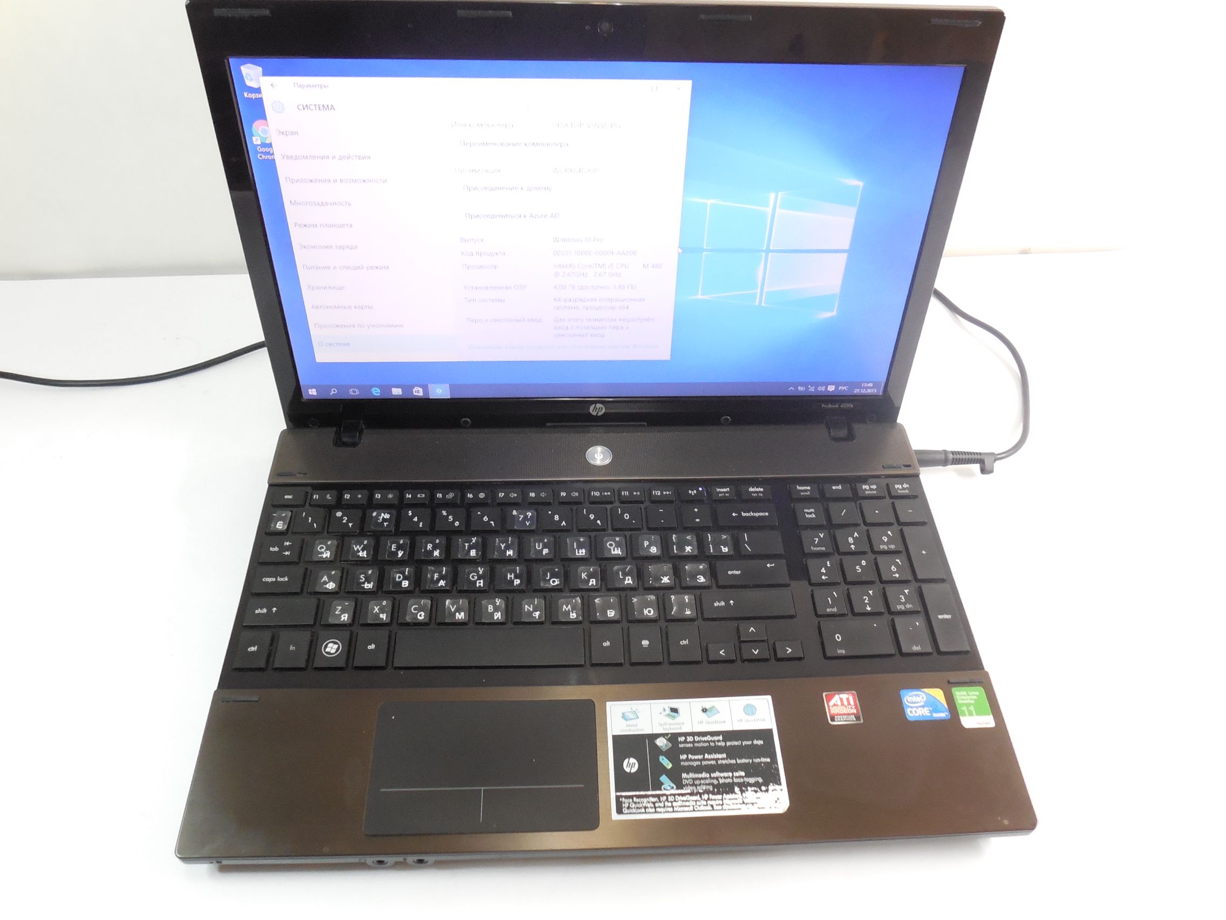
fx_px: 921
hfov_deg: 67.3
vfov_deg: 53.1
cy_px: 460
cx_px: 613
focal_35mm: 26
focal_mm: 4.6
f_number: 3.5
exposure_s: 1/15
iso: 400
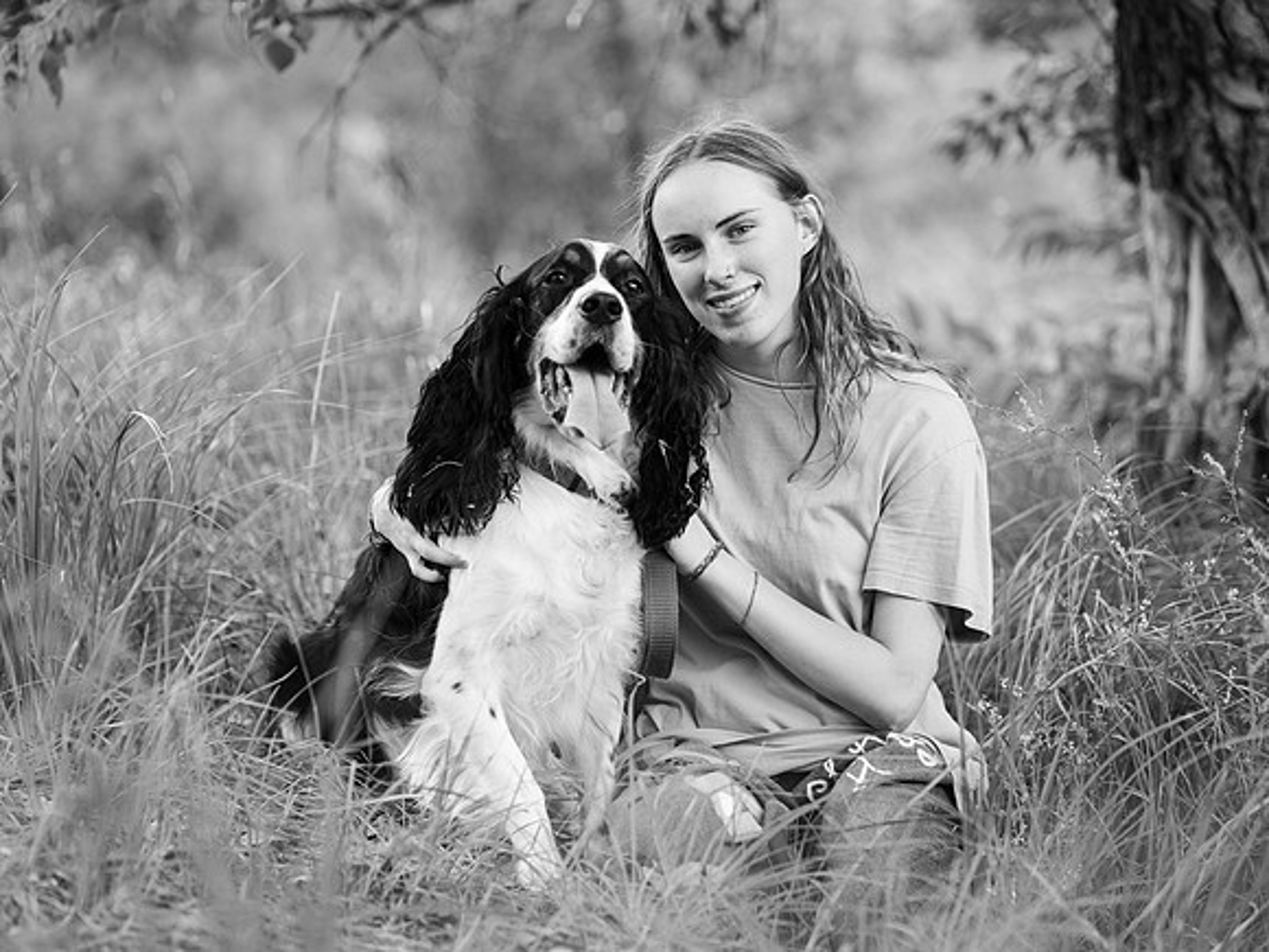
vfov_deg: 16.1
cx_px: 634
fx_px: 3372
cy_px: 476
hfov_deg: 21.3
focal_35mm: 92
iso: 400
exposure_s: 1/320
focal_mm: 85
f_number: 2.5
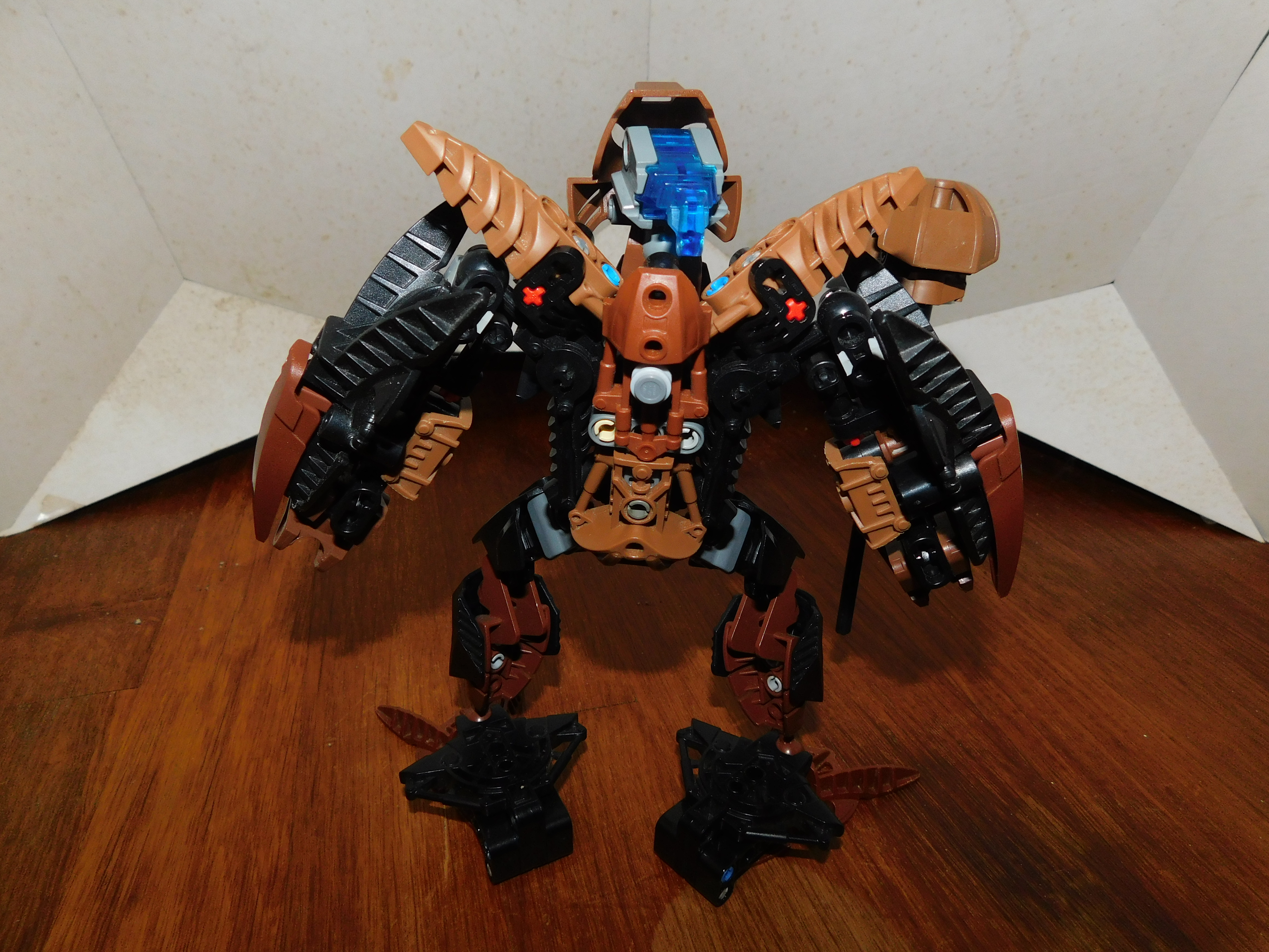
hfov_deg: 73.9
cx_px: 634
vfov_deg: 58.9
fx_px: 843
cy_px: 476
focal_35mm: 23
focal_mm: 4
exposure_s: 1/30
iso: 200
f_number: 3
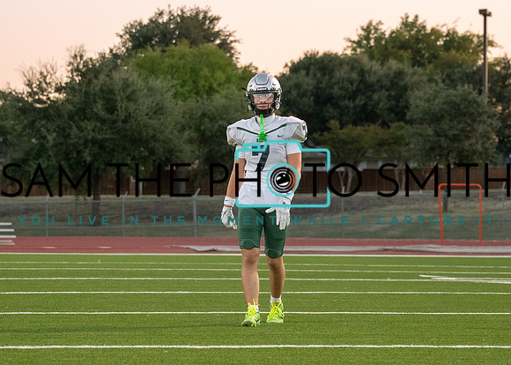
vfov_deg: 9.0
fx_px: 2319
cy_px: 156
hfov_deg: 12.6
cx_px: 258
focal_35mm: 160
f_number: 2.8
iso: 1250
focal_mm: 70
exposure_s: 1/1600
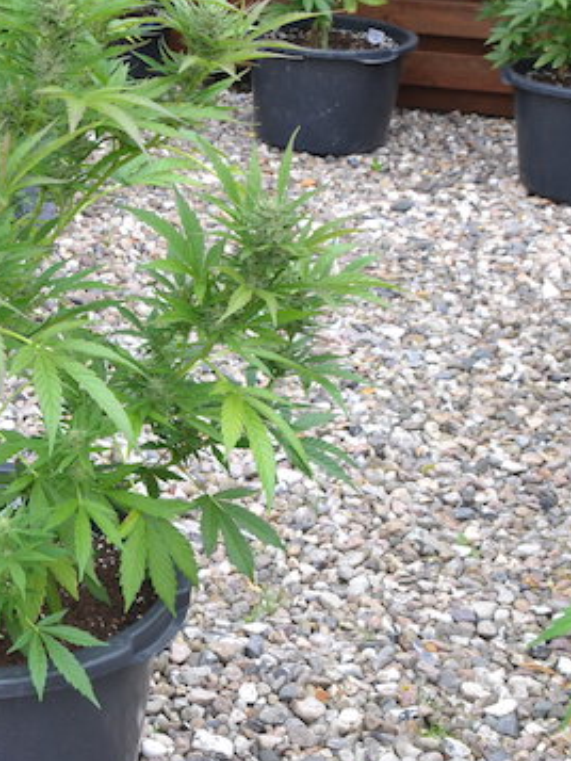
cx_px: -23
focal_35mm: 80
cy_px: 183
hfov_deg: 17.9
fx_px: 1758
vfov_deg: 24.1
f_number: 8
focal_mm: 22
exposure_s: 1/80
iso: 400
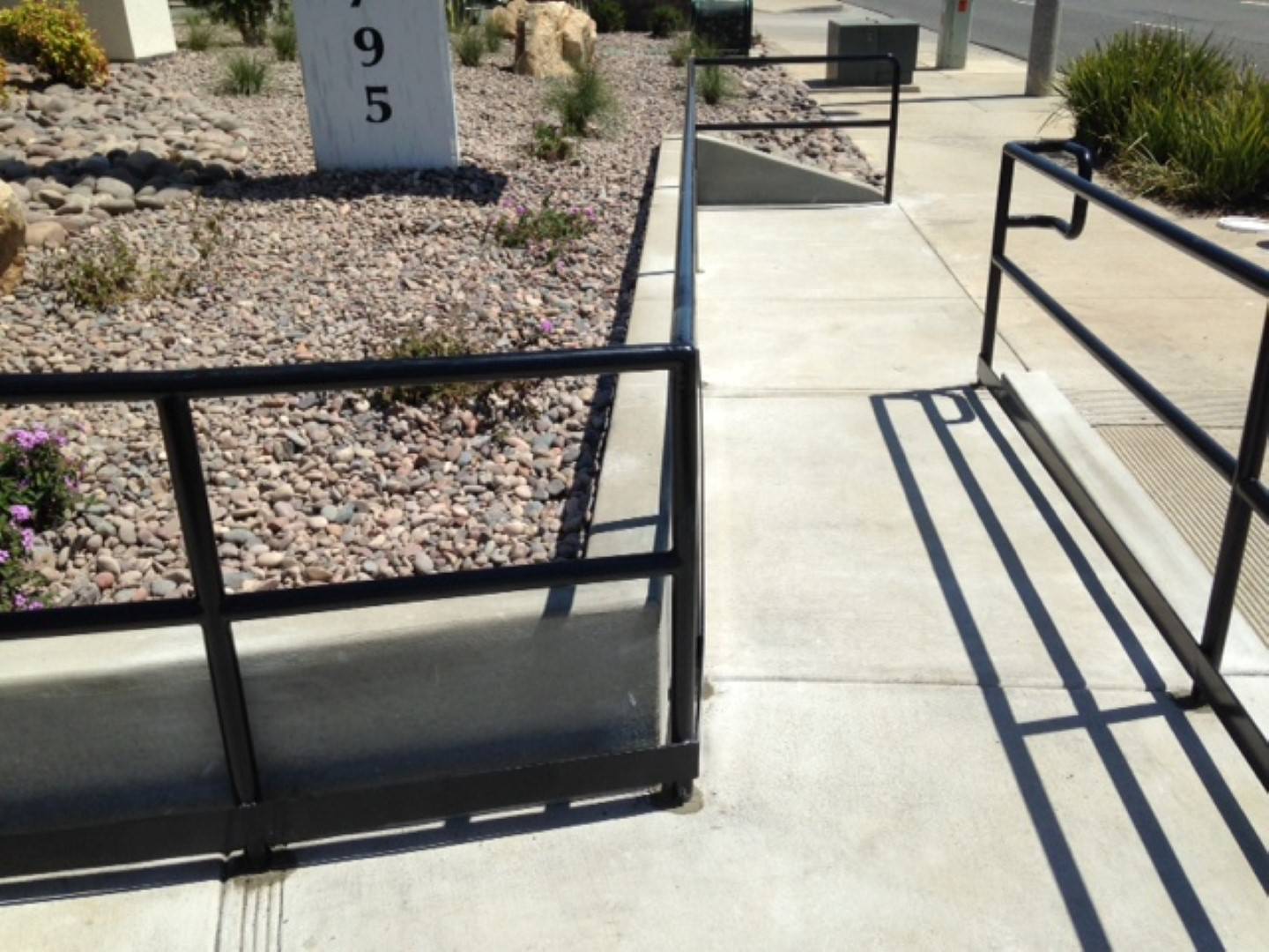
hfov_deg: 55.4
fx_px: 1210
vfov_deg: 42.9
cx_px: 634
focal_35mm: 33
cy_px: 476
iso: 50
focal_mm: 4.12
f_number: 2.4
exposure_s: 1/2008
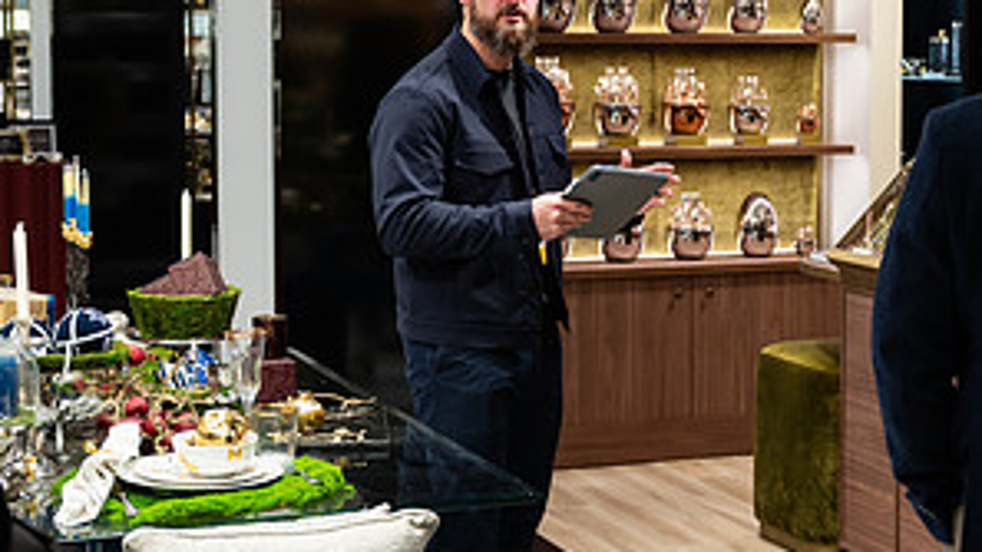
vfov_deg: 14.7
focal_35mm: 82
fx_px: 2135
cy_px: 192
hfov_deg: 25.7
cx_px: 684
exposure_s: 1/160
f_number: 3.2
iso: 500
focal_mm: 40
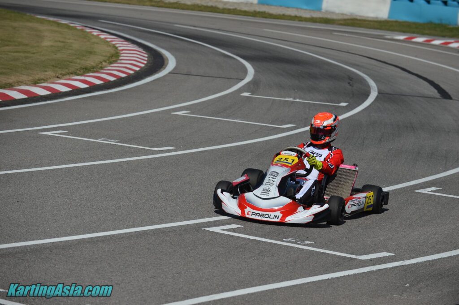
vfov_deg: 8.8
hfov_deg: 13.3
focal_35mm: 155
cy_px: 152
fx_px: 1975
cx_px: 230
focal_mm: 155
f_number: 3.5
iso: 220
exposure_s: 1/8000
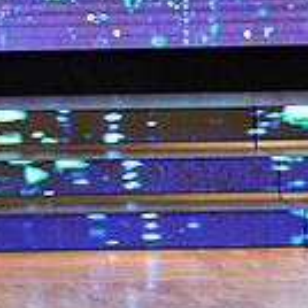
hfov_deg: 6.0
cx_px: -303
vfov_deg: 6.2
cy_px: 139
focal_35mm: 284
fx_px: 2859
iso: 2000
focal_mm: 77
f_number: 5
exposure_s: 1/200
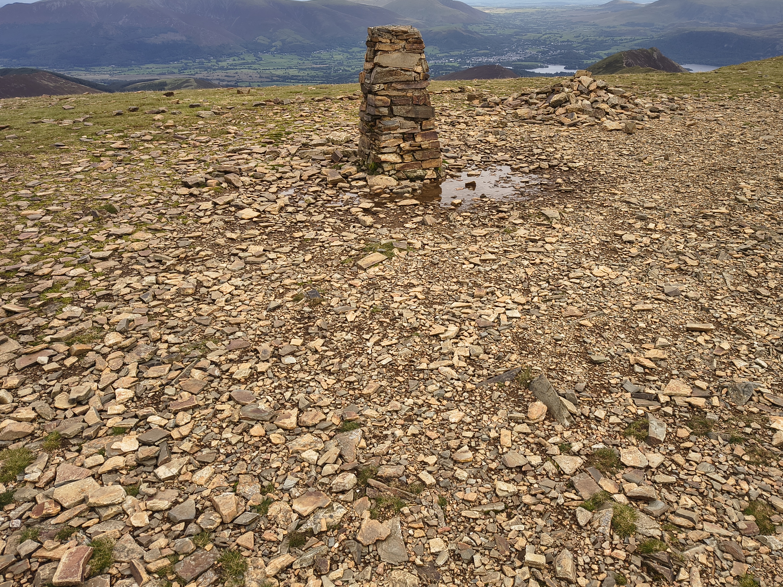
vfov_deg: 47.8
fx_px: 656
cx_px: 435
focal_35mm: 29
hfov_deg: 61.5
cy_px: 226
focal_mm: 5.56
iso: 101
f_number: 1.8
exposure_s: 1/1411
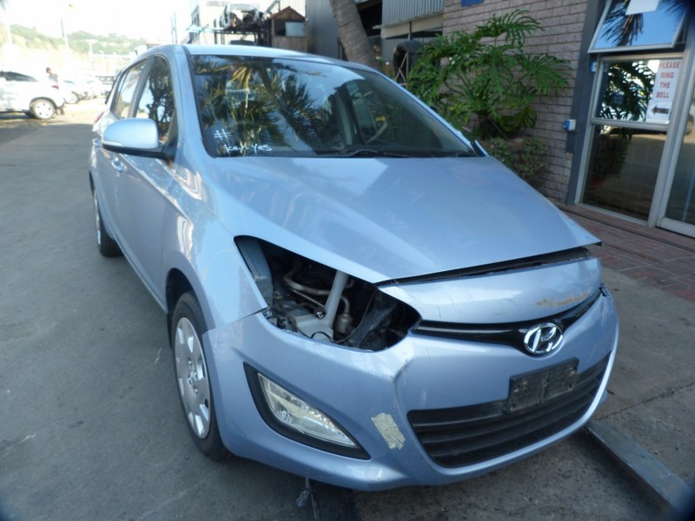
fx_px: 502
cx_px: 348
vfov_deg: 54.9
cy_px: 260
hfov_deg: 69.4
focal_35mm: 25
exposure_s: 1/100
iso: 80
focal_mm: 4.5
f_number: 3.2
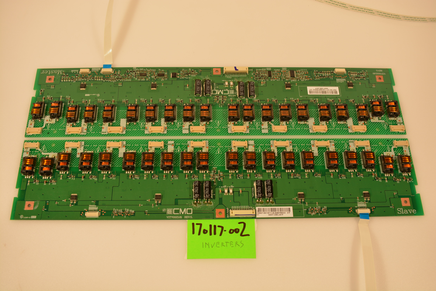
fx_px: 400
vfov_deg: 40.0
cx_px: 218
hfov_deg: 57.2
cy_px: 146
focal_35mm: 33
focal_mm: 22
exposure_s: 1/125
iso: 100
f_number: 6.3
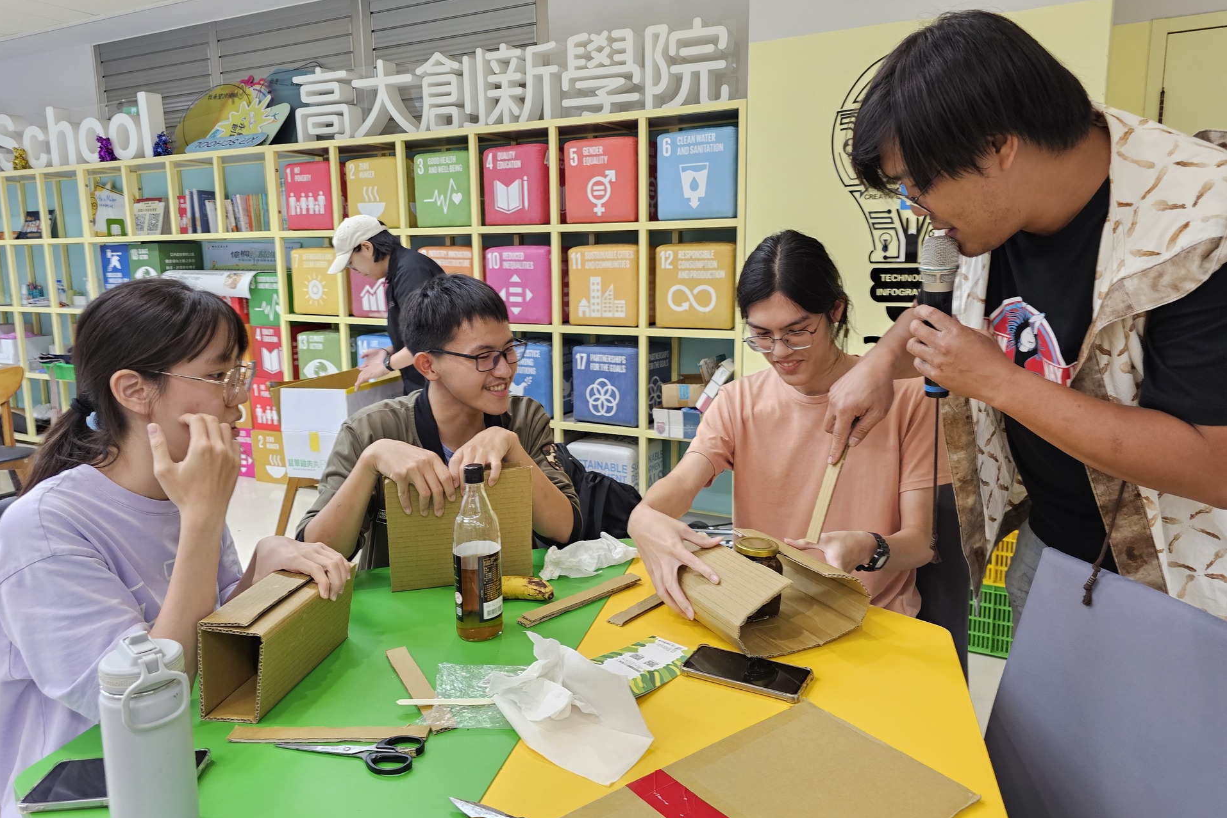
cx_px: 613
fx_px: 818
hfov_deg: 73.7
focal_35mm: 24
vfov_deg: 53.1
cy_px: 378
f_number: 1.7
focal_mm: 6.3
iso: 400
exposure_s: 1/120
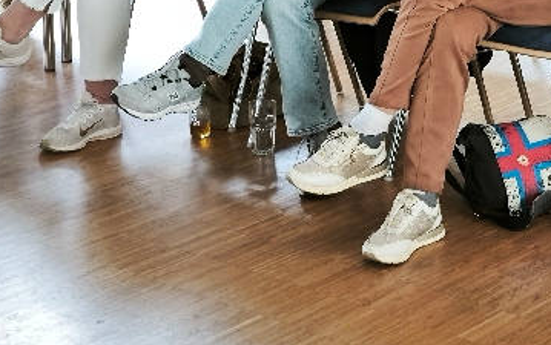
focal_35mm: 118
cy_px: -51
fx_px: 1773
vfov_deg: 11.0
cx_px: 546
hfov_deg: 17.3
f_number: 1.9
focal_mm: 7.1
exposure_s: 1/100
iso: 500
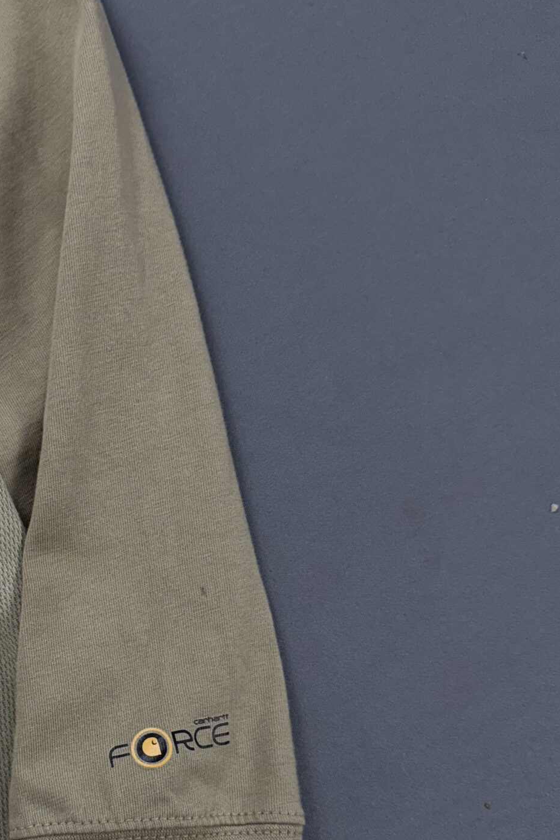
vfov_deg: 41.9
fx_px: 1073
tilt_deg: -83.0
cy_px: 593
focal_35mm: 46
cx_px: 8
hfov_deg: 27.6
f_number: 1.78
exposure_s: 1/120
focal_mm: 6.76
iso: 125
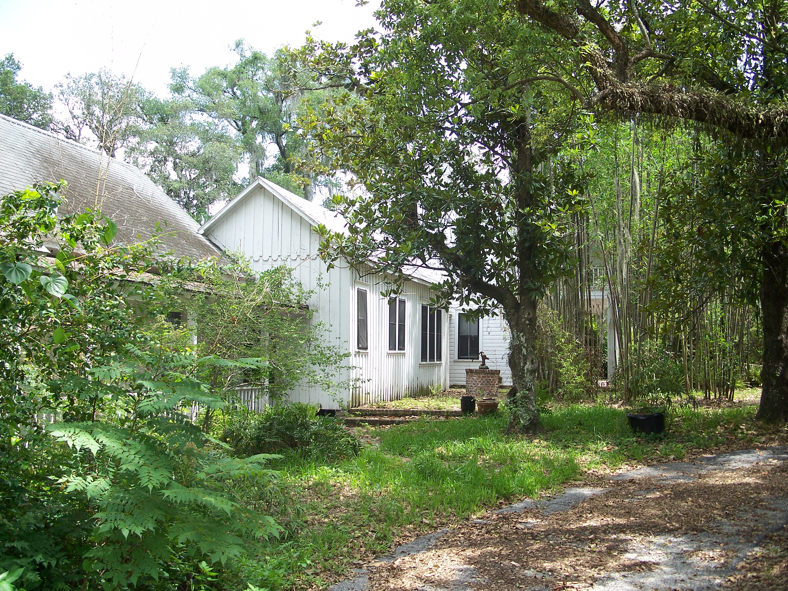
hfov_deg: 50.1
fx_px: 842
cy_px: 296
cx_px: 394
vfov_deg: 38.7
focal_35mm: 37
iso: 64
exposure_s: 1/160
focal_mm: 7.8
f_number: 2.8
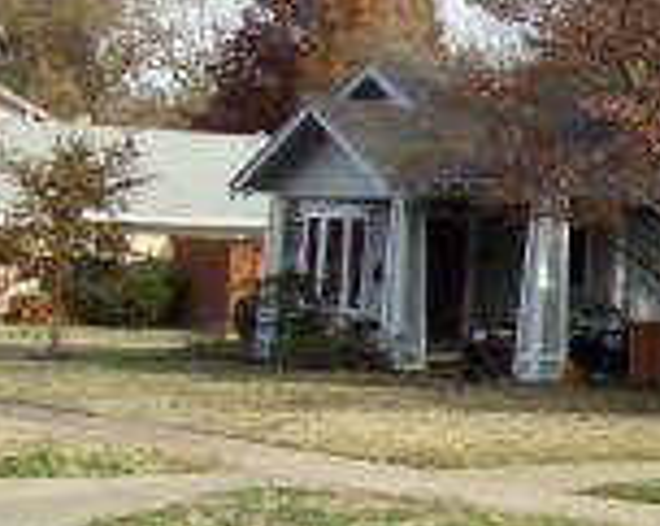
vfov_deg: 8.5
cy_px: 200
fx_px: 3529
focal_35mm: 181
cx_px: 1303
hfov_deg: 9.9
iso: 80
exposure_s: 1/320
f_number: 3.5
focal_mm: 6
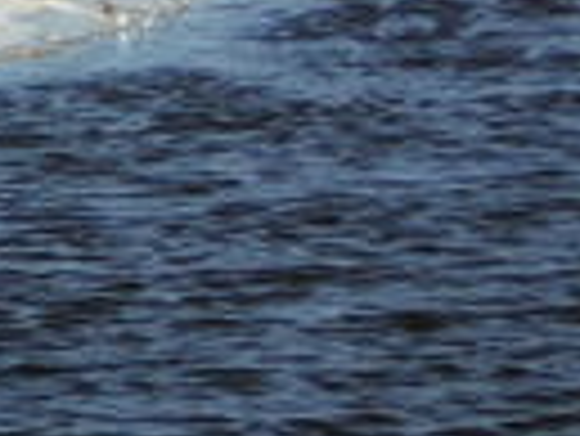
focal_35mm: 327
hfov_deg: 5.7
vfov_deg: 4.5
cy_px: 45
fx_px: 5484
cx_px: -1025
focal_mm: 8.29
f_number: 4.2
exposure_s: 1/800
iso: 80
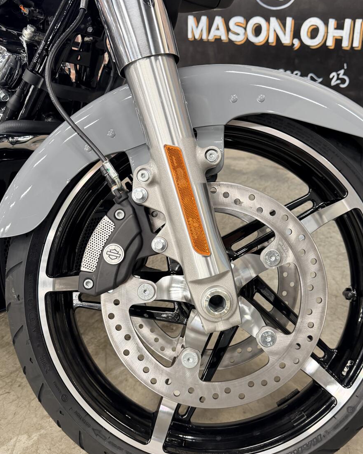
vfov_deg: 55.7
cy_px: 233
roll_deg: -0.5
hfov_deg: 45.7
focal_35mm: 32
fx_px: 430
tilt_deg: -27.1
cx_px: 205
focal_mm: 6.76
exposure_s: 1/60
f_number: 1.78
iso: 200
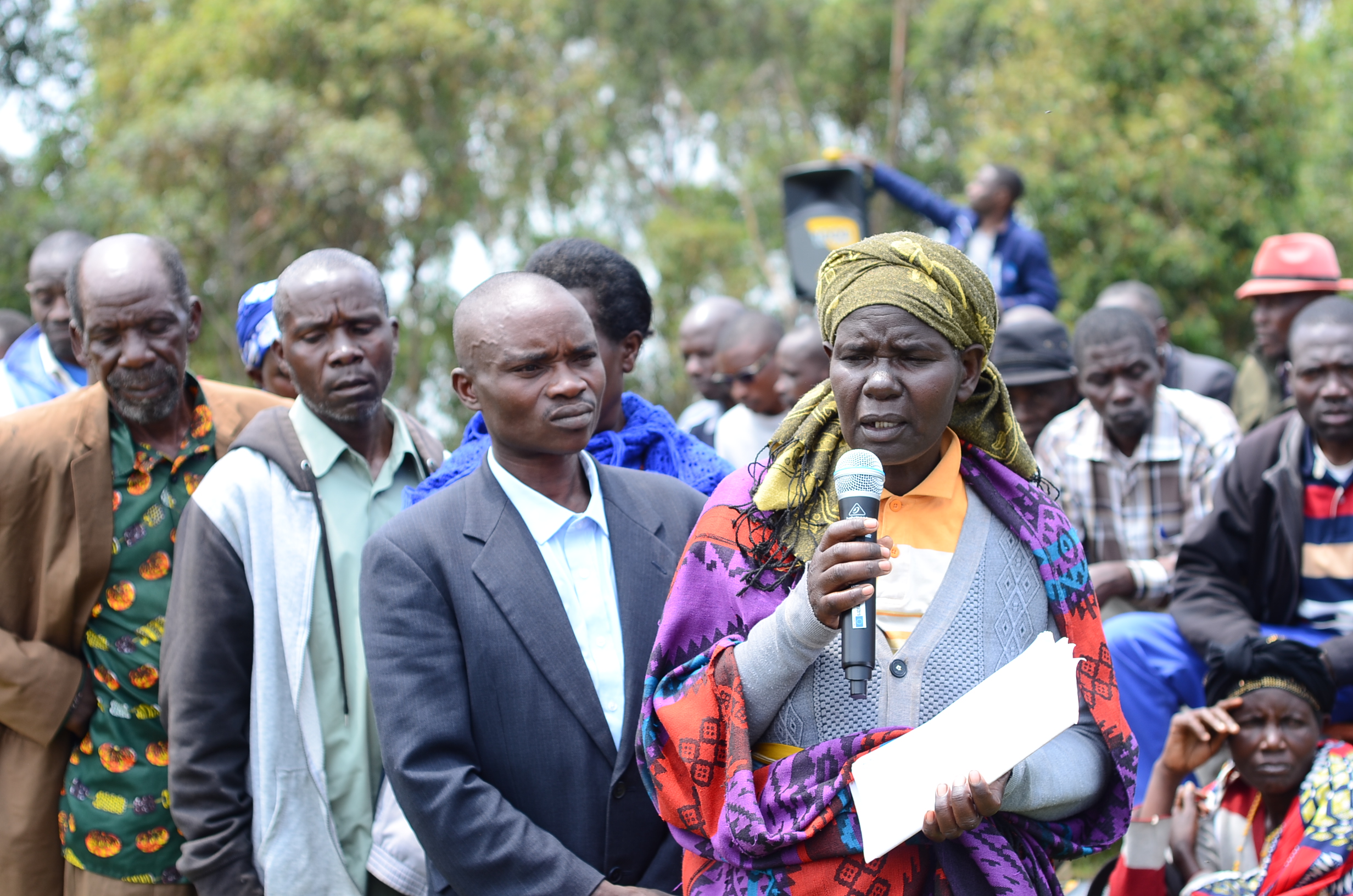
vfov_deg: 18.1
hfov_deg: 27.0
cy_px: 448
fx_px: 2813
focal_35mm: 75
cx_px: 676
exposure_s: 1/320
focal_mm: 50
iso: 100
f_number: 3.5
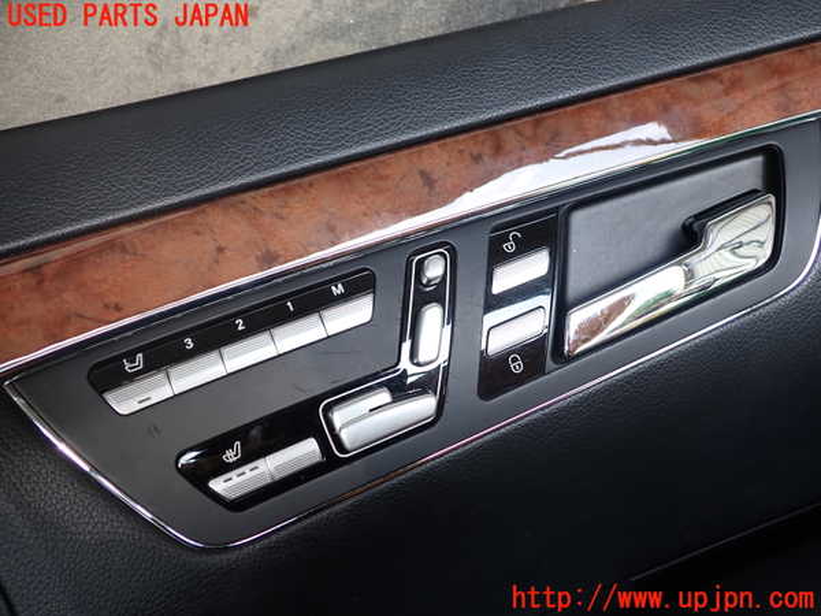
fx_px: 712
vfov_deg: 46.8
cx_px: 410
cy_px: 308
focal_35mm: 30
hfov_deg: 60.0
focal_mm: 5.4
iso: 100
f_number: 2.3
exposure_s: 1/100
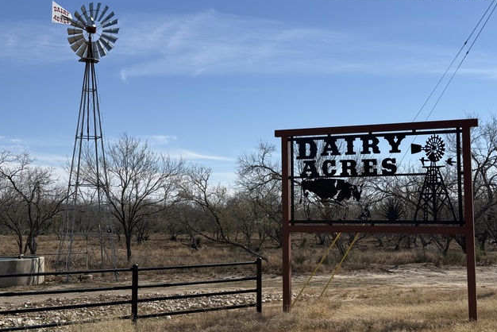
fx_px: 704
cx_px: 246
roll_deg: +0.3
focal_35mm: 51
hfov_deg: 38.9
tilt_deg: +5.3
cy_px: 154
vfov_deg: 26.5
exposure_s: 1/11364
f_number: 1.78
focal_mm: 6.76
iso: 64
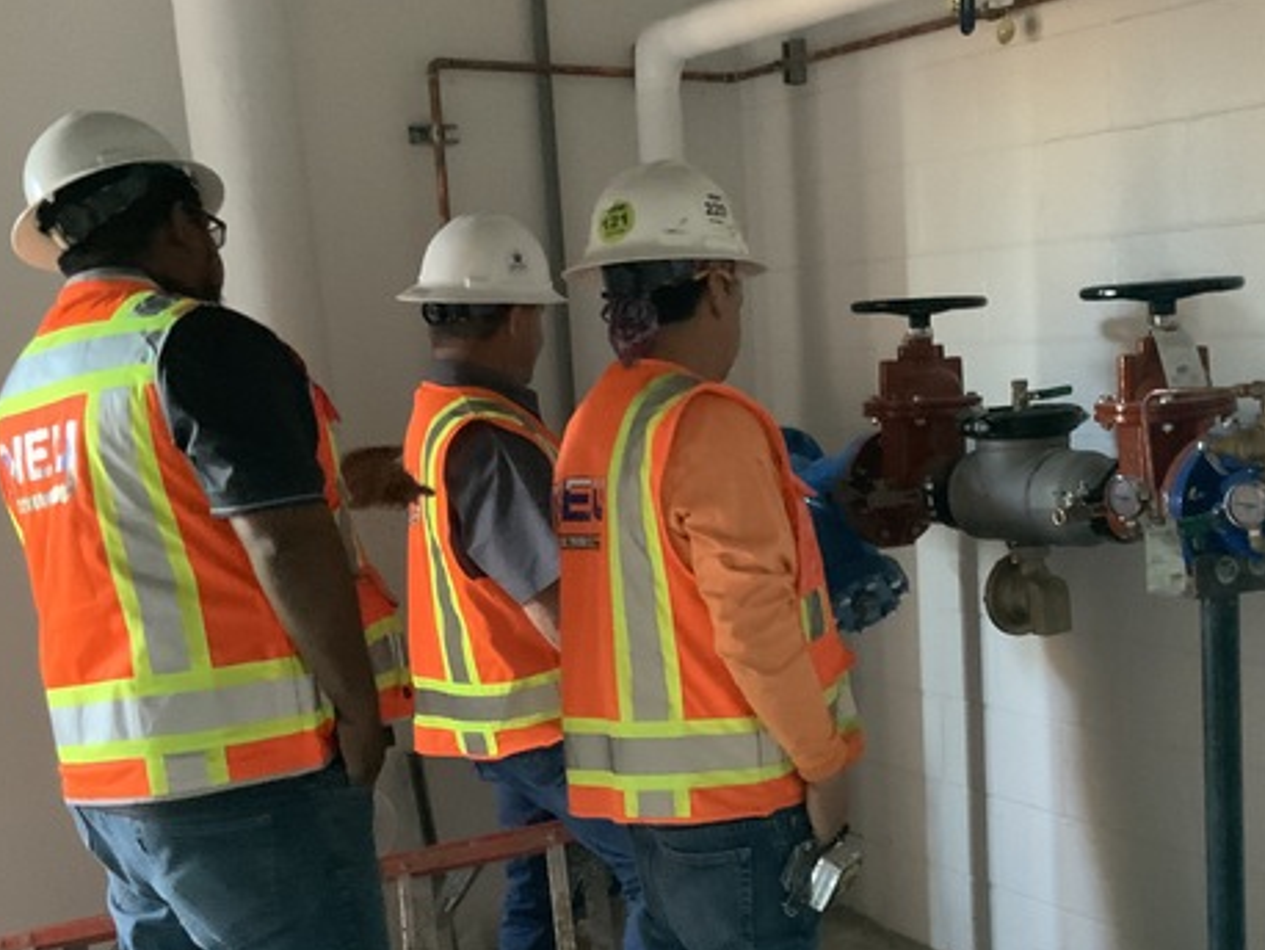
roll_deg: +3.1
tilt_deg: -8.0
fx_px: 1865
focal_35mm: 51
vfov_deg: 28.5
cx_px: 853
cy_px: 559
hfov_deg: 37.0
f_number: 1.8
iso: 320
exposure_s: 1/30
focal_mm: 3
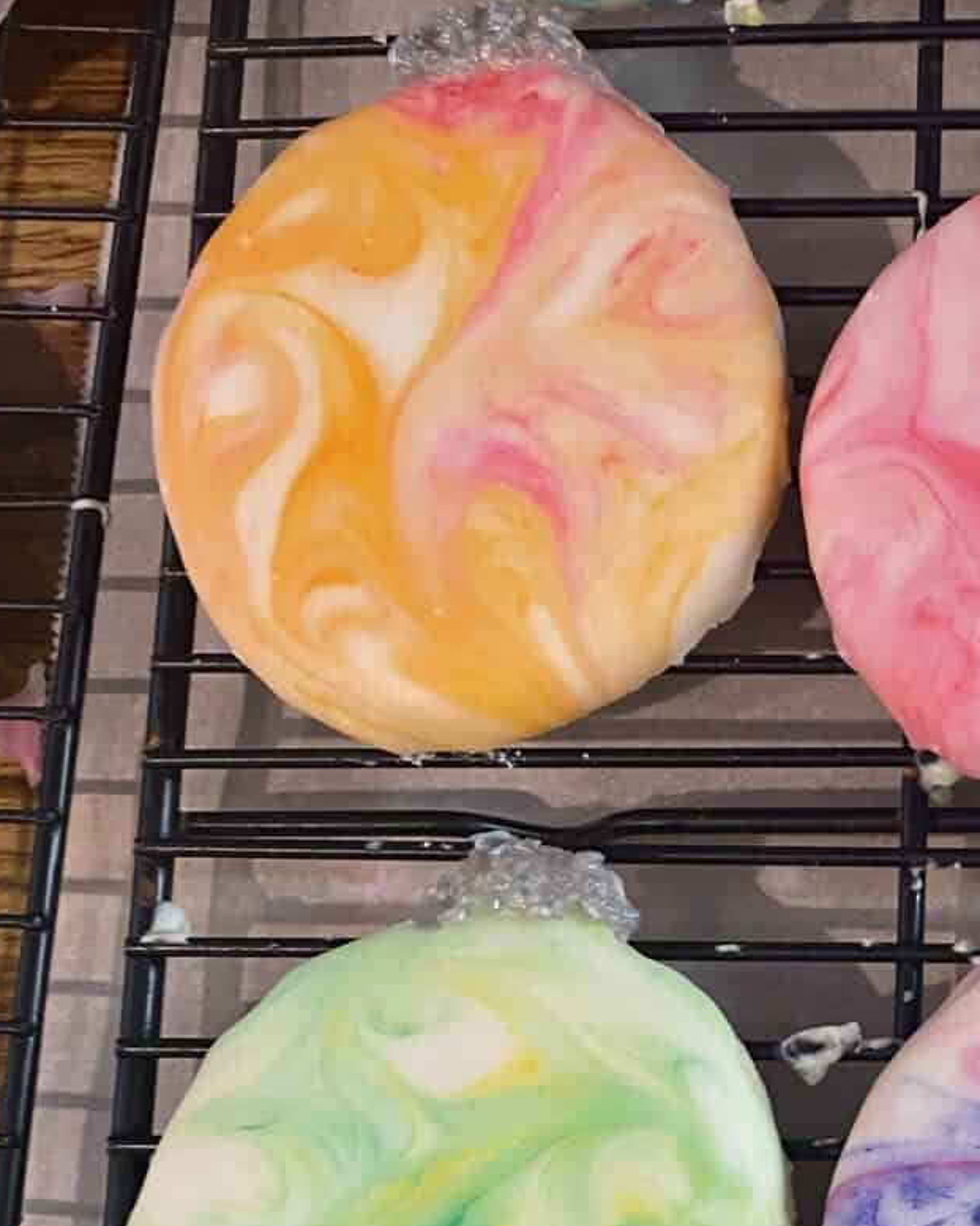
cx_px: 1144
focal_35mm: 67
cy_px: 1022
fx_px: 2429
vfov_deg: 27.6
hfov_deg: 21.4
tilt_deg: -78.9
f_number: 1.8
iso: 250
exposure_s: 1/60
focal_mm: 4.25
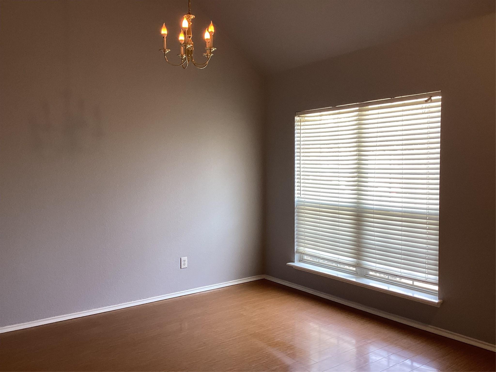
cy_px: 186
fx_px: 444
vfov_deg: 45.4
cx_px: 248
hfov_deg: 58.4
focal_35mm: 31
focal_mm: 3.3
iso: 80
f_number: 2.4
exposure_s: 1/60
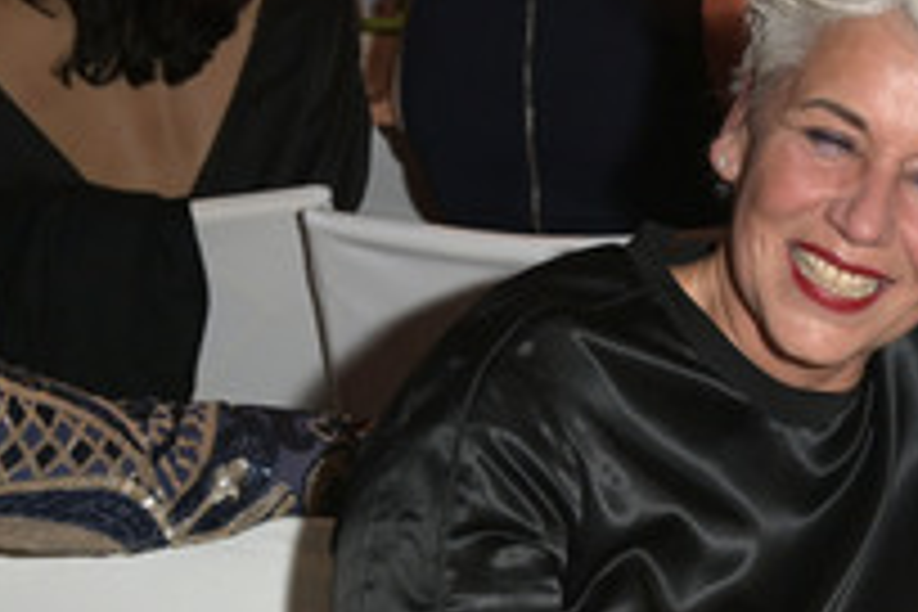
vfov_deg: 16.2
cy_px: 441
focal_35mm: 84
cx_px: 992
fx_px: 2142
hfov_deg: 22.9
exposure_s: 1/100
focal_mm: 38
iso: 1000
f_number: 5.6
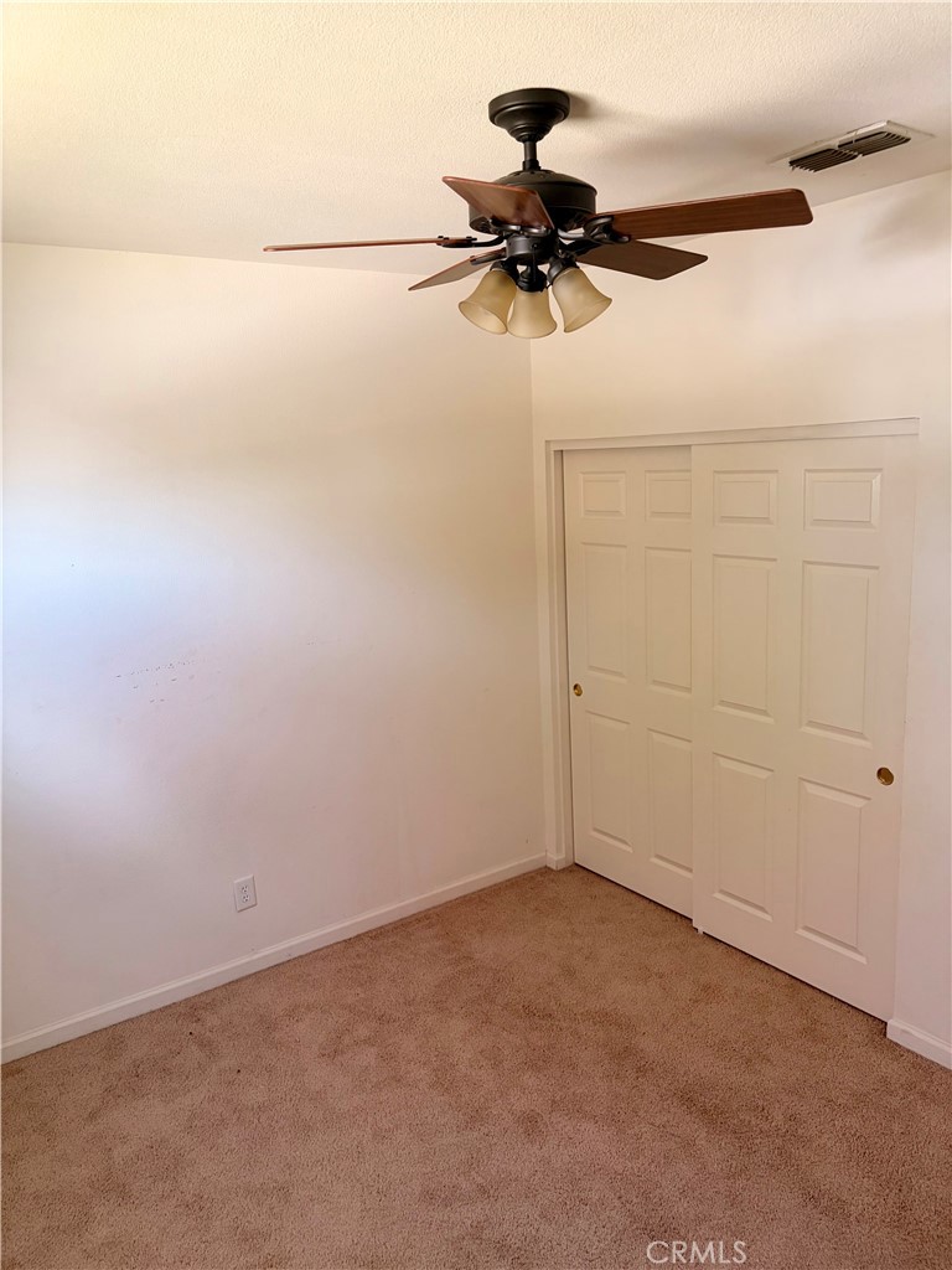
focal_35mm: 26
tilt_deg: -14.1
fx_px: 953
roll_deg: +2.9
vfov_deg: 67.3
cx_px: 476
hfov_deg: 53.1
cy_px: 635
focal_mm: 5.96
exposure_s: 1/62
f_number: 1.6
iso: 125
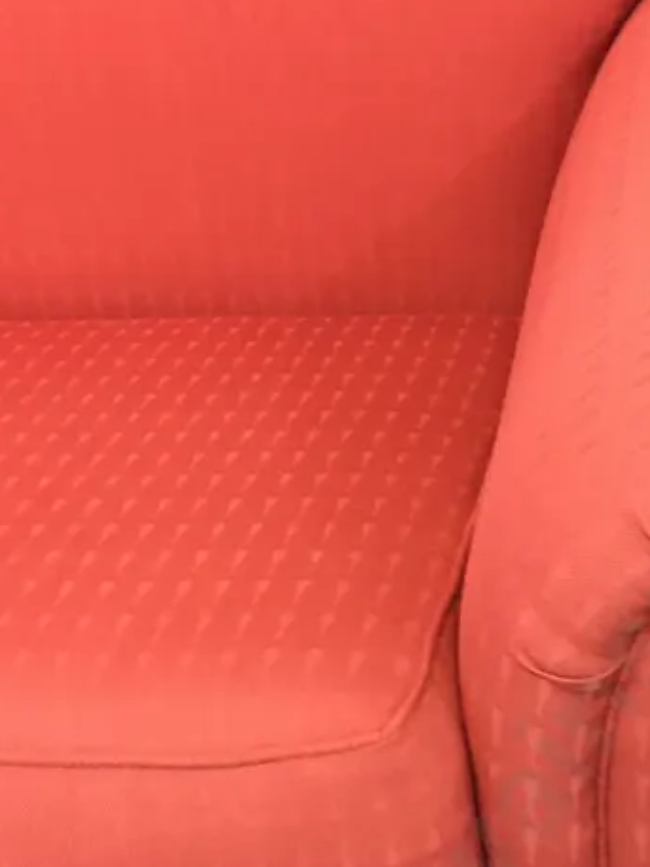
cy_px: 673
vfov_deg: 29.2
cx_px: 627
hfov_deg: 21.9
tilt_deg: -40.4
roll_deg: +1.1
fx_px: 1627
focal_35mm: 65
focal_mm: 4.15
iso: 100
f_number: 2.2
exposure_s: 1/10
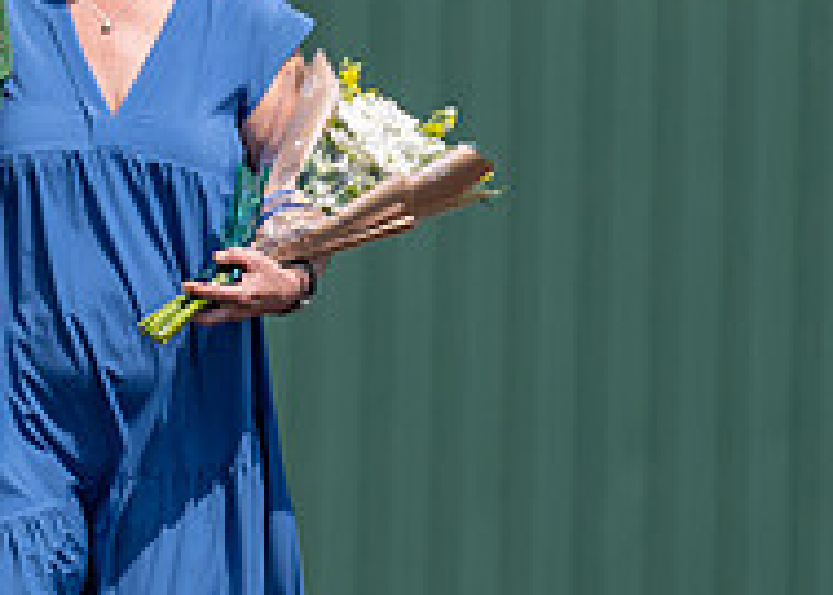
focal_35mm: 925
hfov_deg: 2.2
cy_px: 174
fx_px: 21884
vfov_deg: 1.6
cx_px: -143
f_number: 2.8
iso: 100
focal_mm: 200
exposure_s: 1/2000
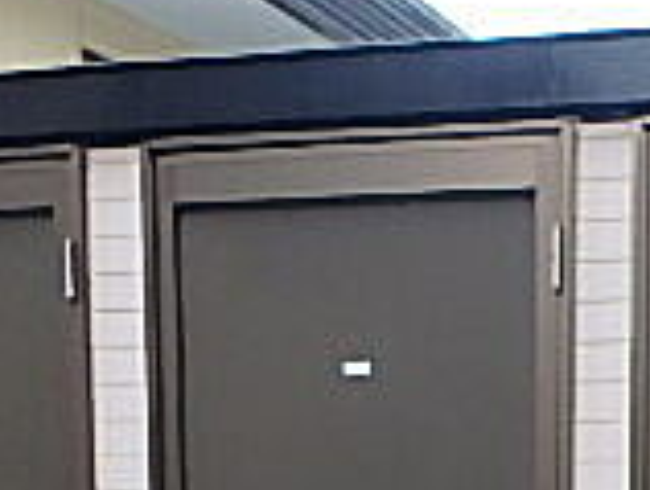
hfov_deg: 22.8
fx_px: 1599
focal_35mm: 85
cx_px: 490
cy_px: 696
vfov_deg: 16.2
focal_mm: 3.7
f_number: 3.5
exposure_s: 1/40
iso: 200
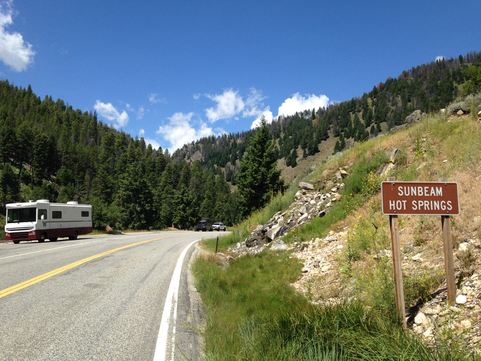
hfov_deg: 55.4
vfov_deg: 42.9
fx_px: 459
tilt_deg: +4.8
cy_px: 180
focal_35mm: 33
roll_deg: -0.2
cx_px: 240
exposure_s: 1/1506
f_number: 2.4
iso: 50
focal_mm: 4.12
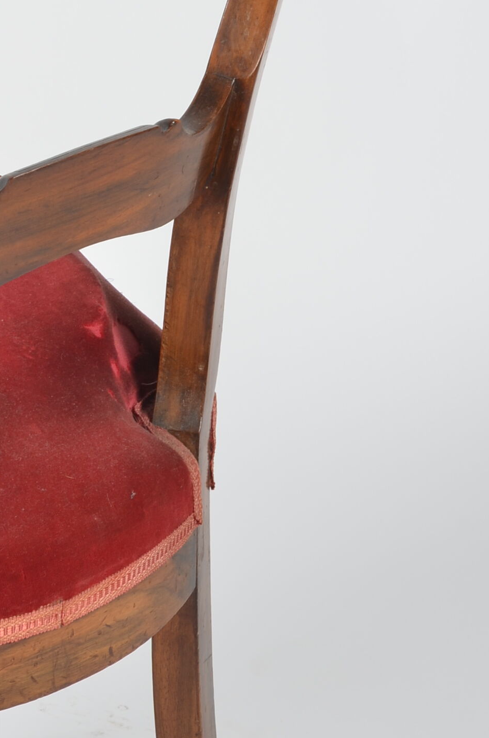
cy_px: 477
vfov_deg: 10.6
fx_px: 3990
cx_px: -122
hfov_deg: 7.0
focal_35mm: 195
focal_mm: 50
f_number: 11
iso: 100
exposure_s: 1/125
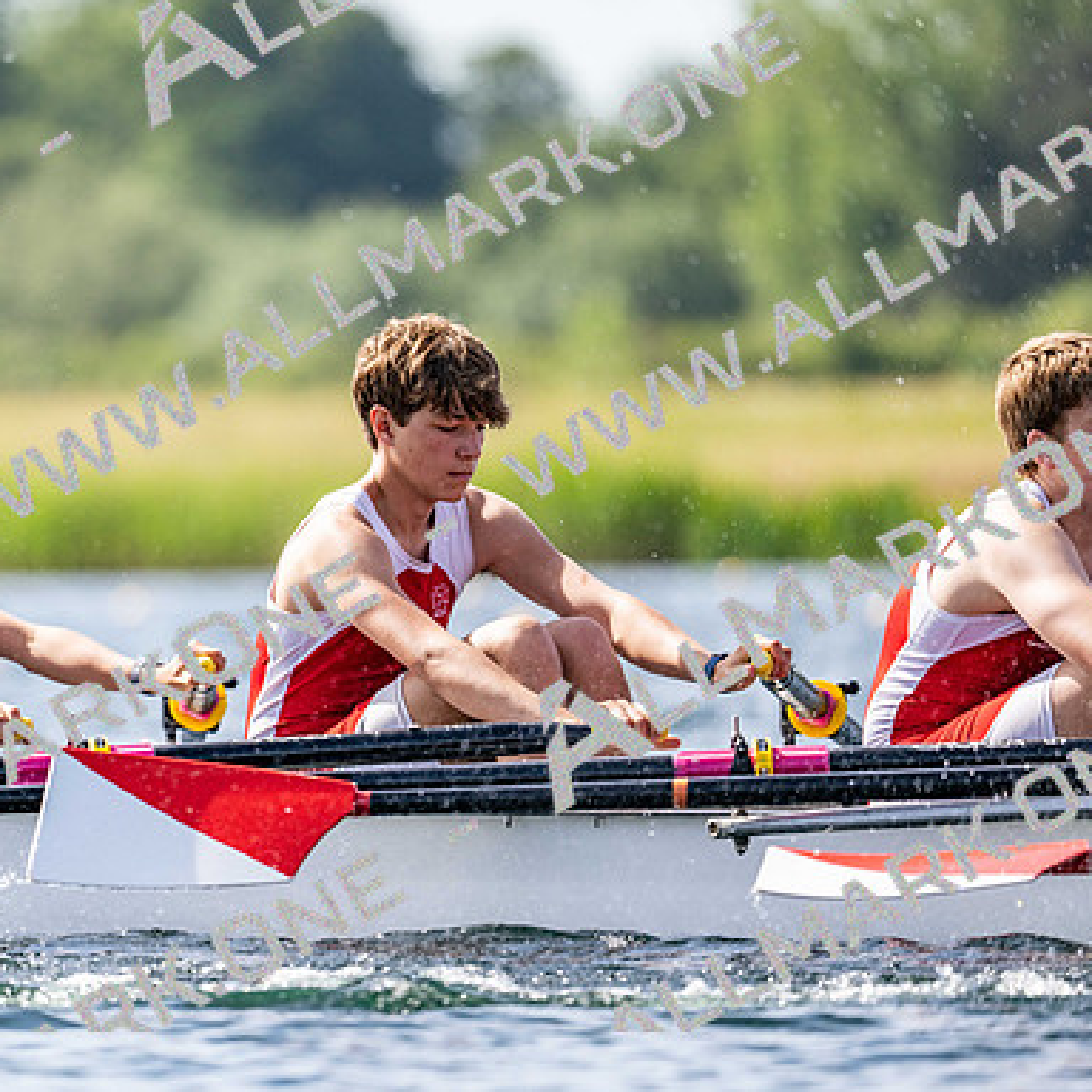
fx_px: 18309
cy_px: 545
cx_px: 296
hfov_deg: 3.4
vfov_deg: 3.4
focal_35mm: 513
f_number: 4.5
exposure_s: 1/2500
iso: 360
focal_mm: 400
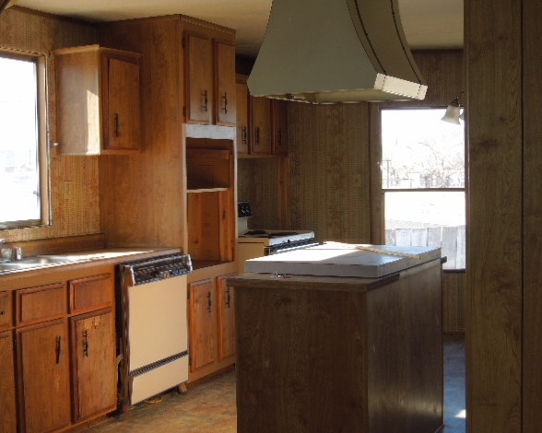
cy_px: 219
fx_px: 818
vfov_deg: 29.7
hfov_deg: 36.7
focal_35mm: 51
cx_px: 281
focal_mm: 8.7
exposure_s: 1/80
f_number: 4
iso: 100
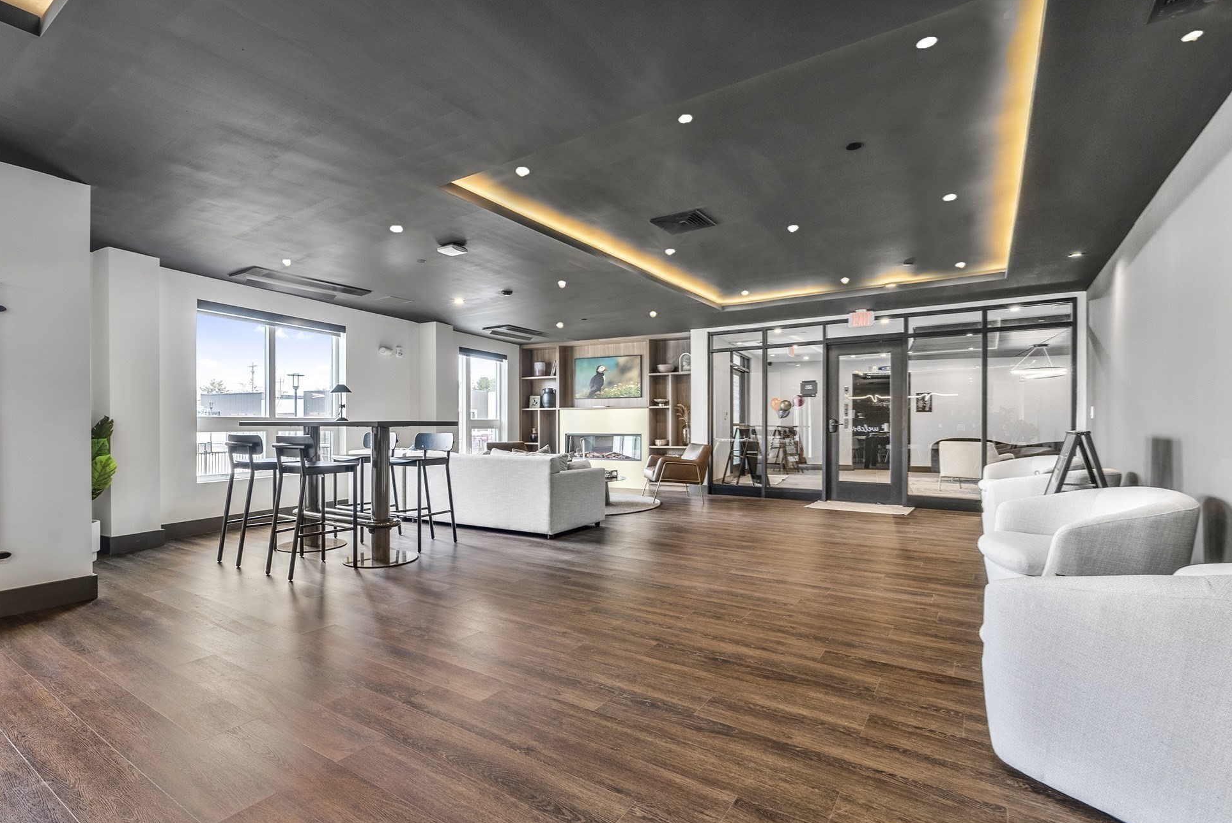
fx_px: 582
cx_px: 580
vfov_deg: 70.5
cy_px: 428
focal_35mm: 17
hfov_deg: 93.1
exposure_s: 1/5
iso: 200
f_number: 9
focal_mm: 16
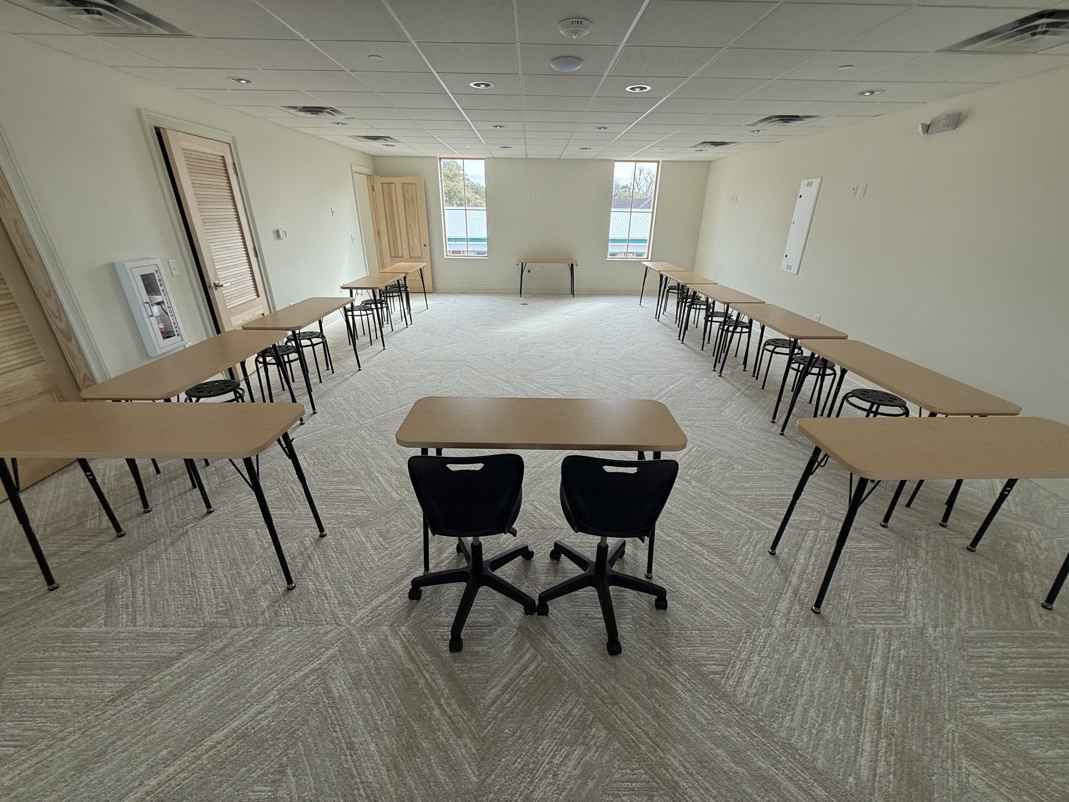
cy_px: 401
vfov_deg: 85.7
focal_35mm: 14
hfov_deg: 102.1
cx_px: 534
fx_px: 432
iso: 64
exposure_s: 1/116
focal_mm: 2.22
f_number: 2.2
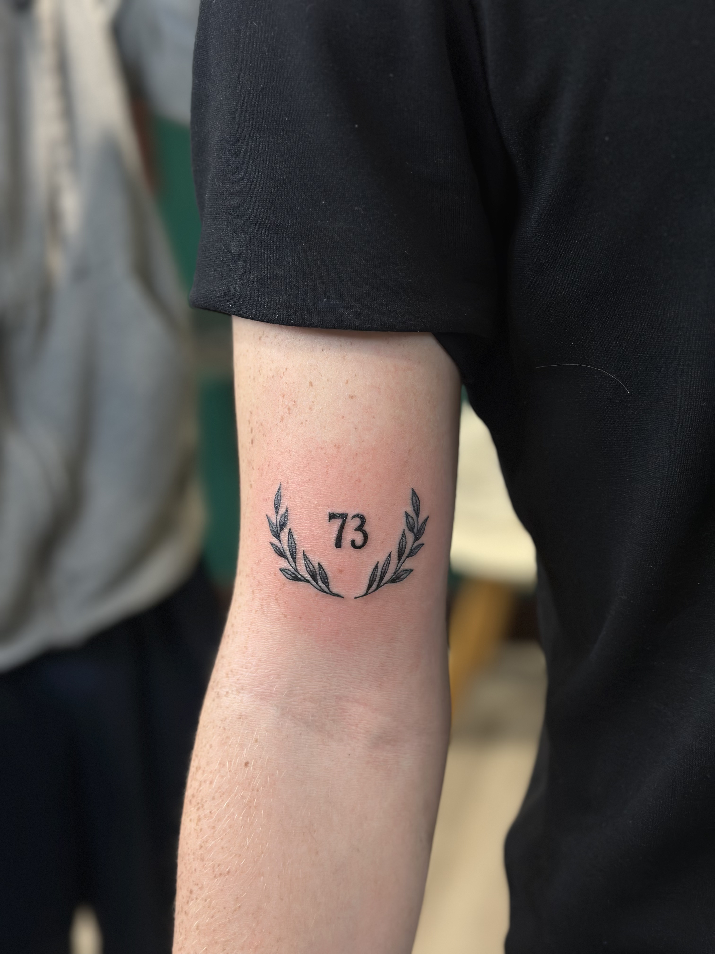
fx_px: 1322
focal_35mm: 48
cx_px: 358
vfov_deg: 39.7
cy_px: 477
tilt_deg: -15.6
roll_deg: +3.9
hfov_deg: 30.3
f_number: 1.78
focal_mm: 6.86
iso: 80
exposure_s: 1/50
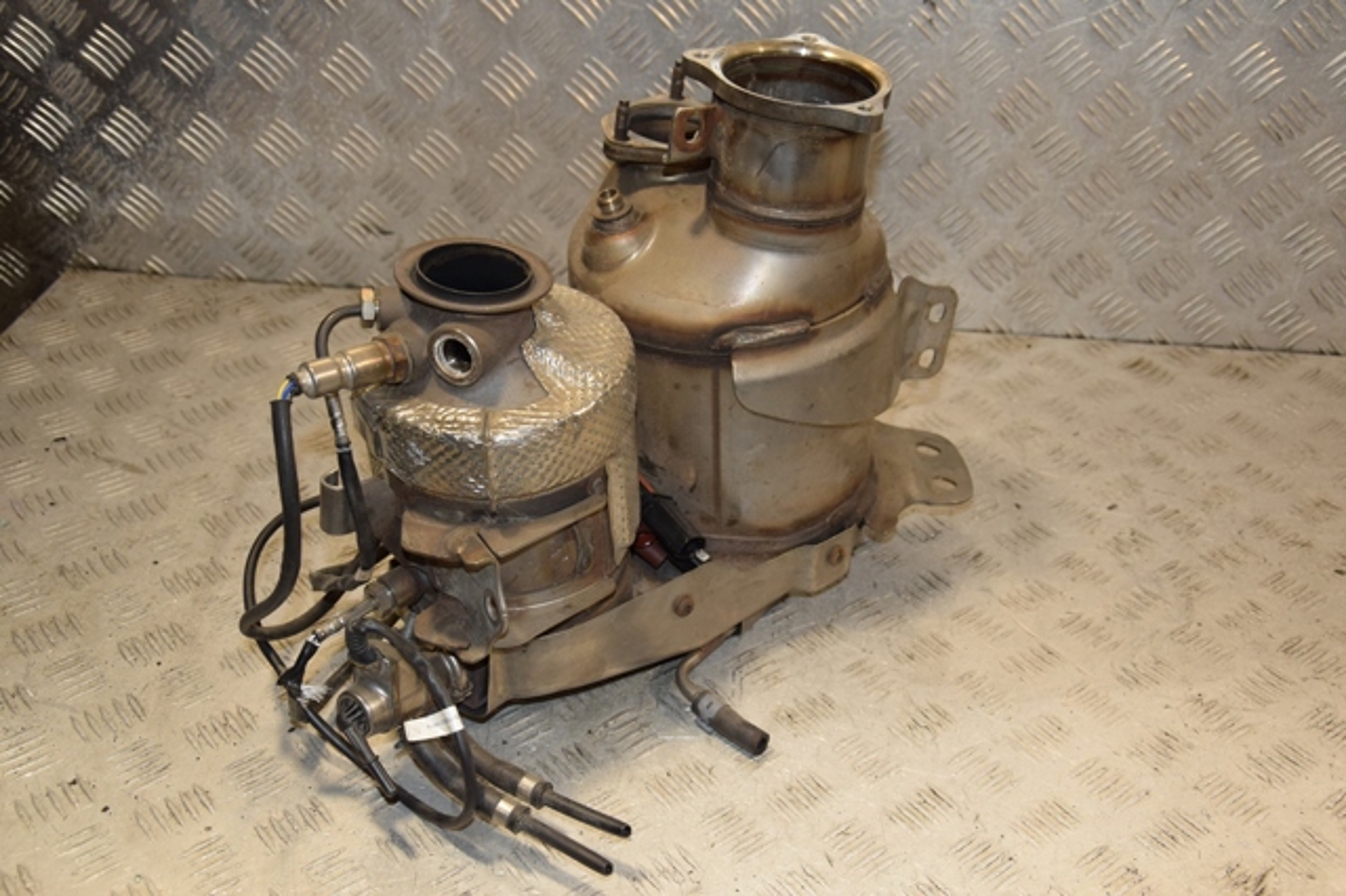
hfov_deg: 43.6
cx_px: 673
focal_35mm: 45
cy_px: 448
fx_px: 1682
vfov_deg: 29.8
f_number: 5.6
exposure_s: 1/200
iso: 800
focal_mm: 30
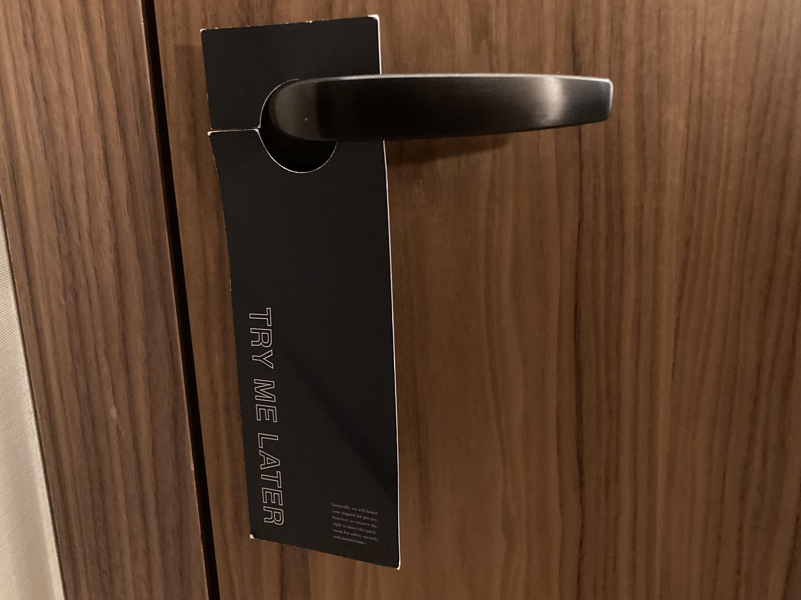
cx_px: 374
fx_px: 717
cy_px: 298
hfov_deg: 58.3
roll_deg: +2.9
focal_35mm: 31
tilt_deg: -13.8
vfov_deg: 45.4
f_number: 1.8
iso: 640
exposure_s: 1/18
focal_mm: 3.99
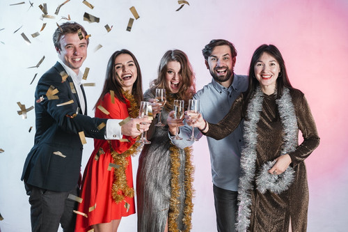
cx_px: 174
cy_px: 116
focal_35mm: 50
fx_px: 483
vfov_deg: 27.0
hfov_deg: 39.6
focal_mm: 50
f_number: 8
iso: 200
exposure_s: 1/160
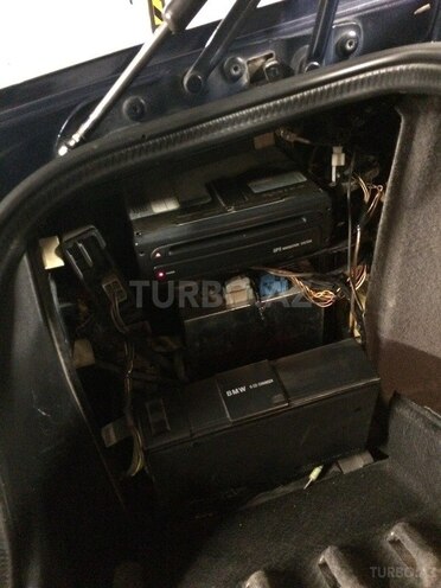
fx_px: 493
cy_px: 294
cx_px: 220
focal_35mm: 29
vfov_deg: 61.7
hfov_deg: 48.2
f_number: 2.2
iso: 1600
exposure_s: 1/17
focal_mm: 4.15
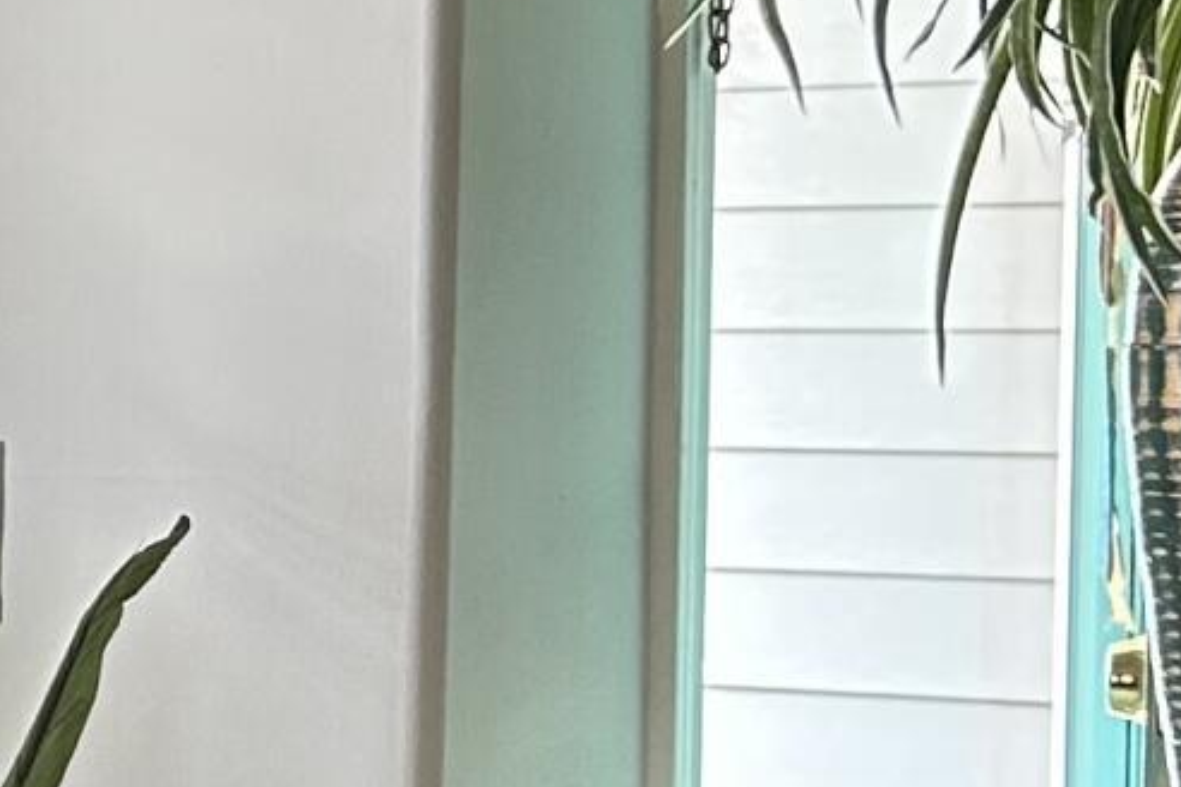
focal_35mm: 165
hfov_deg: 11.5
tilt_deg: -4.5
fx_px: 5412
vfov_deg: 8.3
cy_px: 665
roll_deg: +0.5
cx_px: -1011
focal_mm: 5.7
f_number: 1.5
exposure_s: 1/120
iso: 125
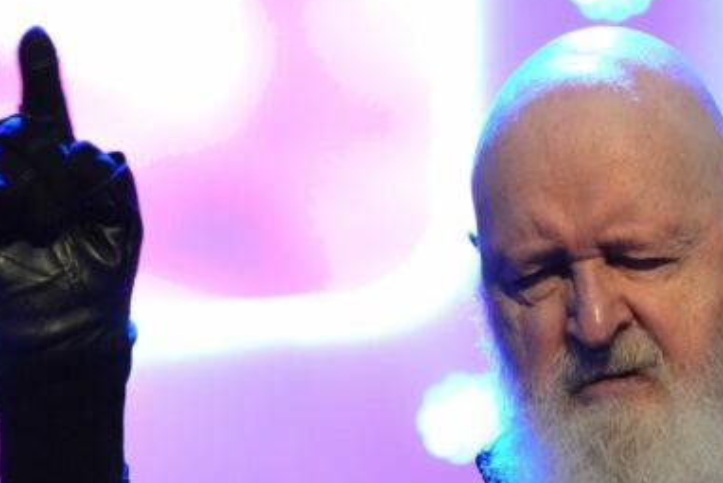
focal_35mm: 491
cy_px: 396
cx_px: 380
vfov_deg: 2.8
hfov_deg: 4.2
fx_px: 9864
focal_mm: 163
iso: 6400
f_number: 6.3
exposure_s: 1/250
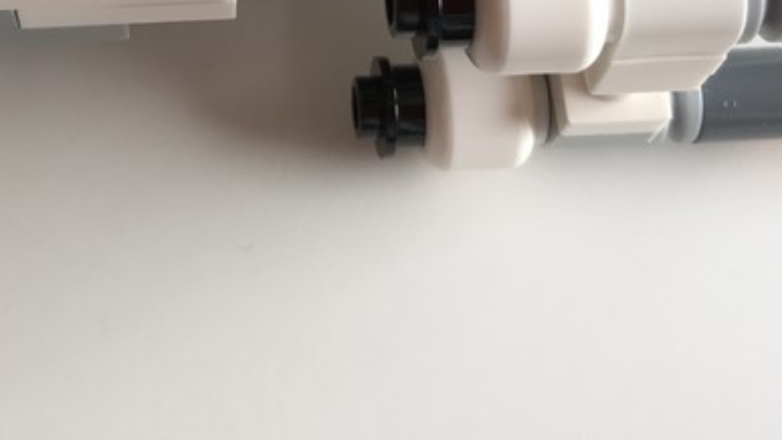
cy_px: -201
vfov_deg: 15.8
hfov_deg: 29.4
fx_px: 1473
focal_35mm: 71
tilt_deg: -62.1
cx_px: 224
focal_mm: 3.99
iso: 20
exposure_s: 1/141
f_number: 1.8
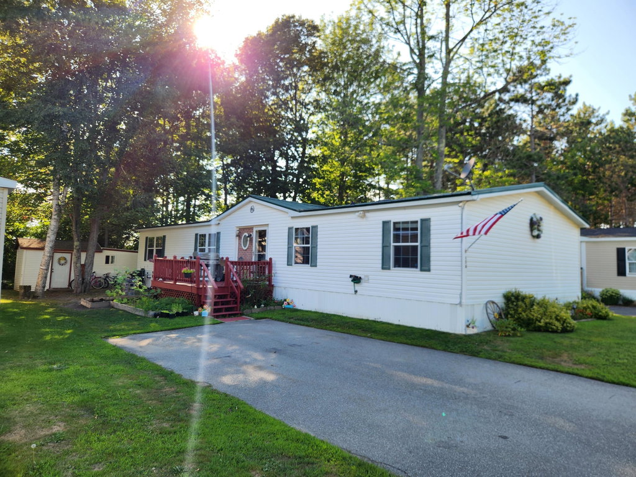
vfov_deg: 58.9
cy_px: 238
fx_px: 423
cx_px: 318
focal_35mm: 23
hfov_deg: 73.9
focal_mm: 5.4
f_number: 1.8
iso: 20
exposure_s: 1/397
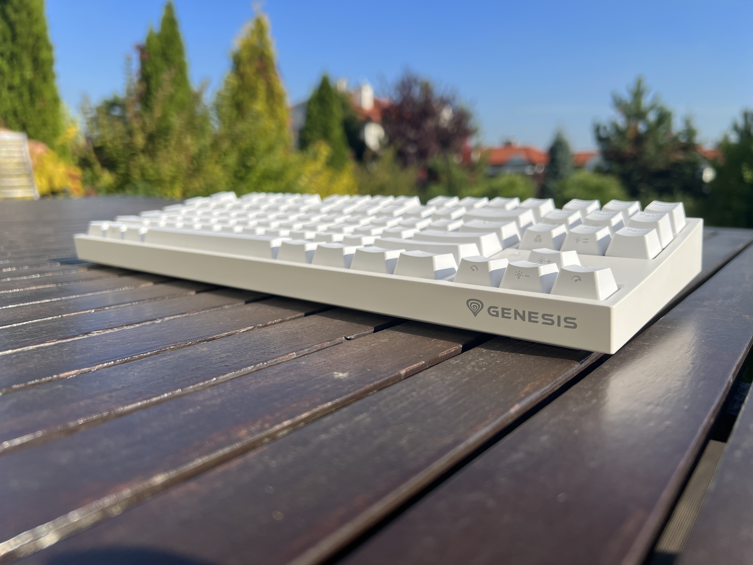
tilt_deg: -11.5
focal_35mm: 26
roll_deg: -0.2
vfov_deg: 53.1
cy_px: 282
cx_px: 376
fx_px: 566
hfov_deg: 67.3
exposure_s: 1/4274
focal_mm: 5.7
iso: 50
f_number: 1.5
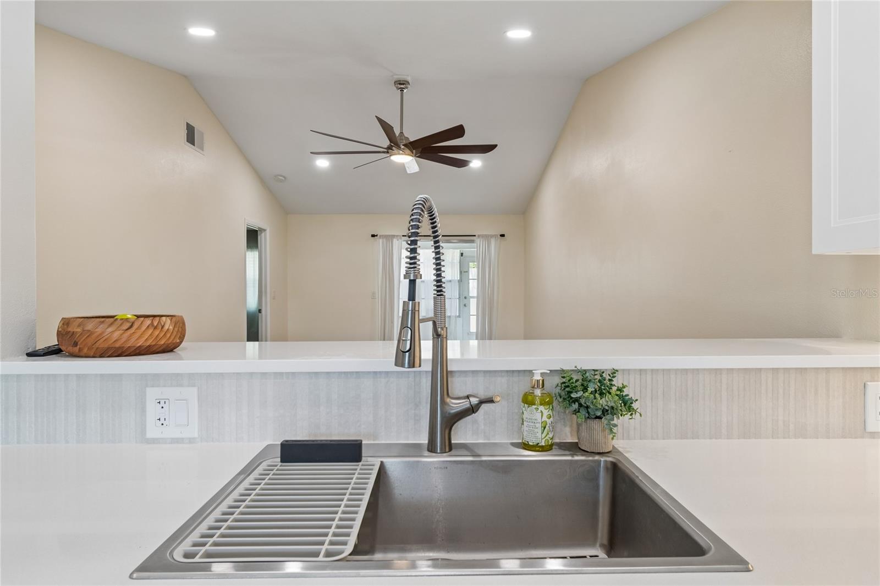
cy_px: 293
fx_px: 464
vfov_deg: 64.5
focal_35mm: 19
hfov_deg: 86.9
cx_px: 440
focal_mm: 13
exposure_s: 1/10
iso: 100
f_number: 7.1
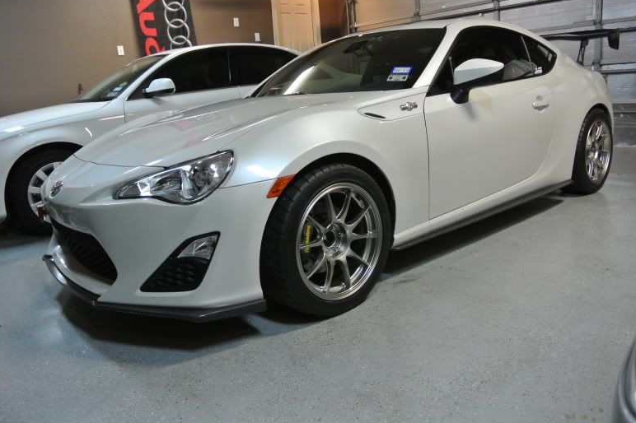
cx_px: 313
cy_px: 209
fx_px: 494
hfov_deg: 65.5
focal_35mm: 28
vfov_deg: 46.4
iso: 800
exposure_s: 1/40
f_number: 3.5
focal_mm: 10
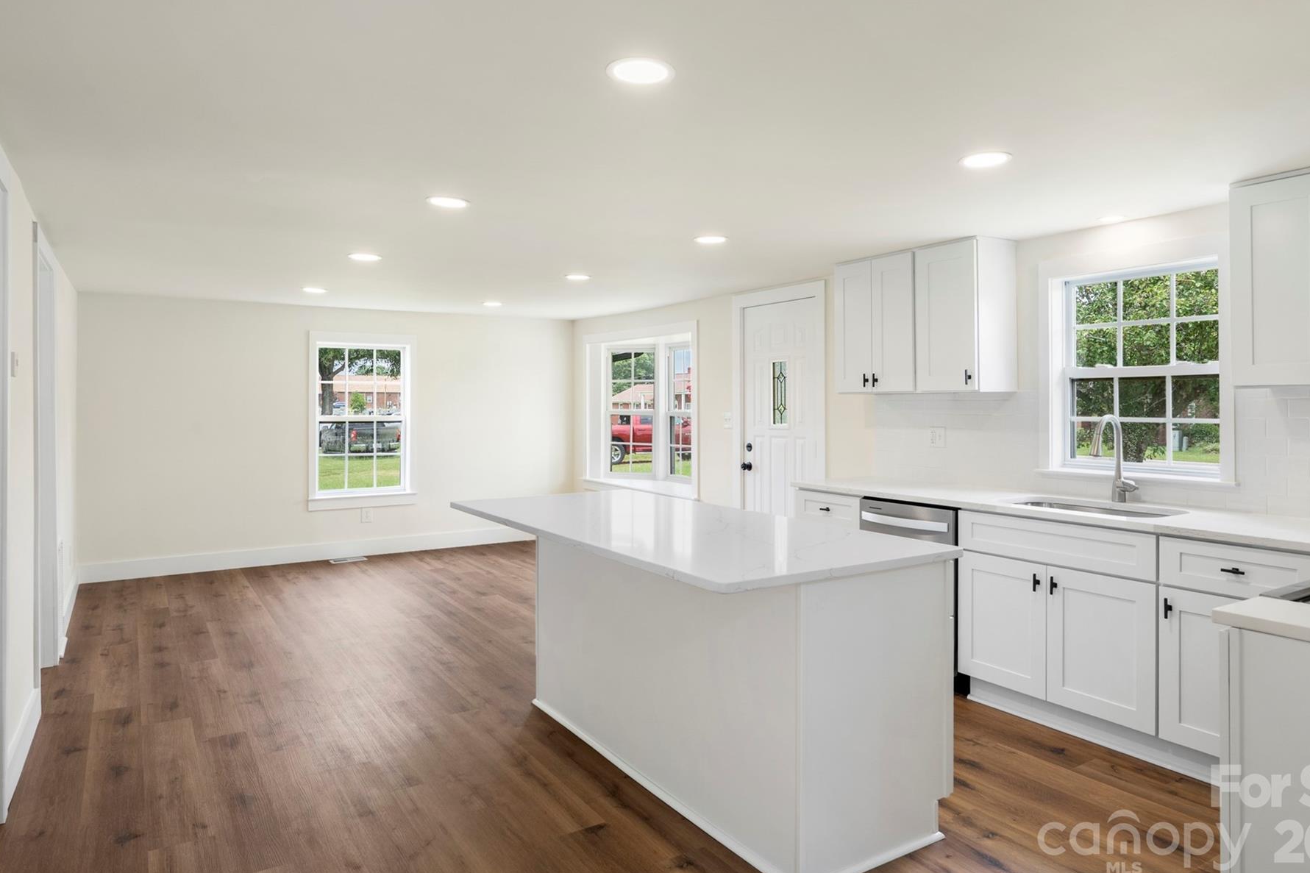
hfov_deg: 74.6
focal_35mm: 24
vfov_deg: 53.9
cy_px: 401
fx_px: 858
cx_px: 700
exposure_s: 1/6
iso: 400
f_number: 10
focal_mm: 20.5
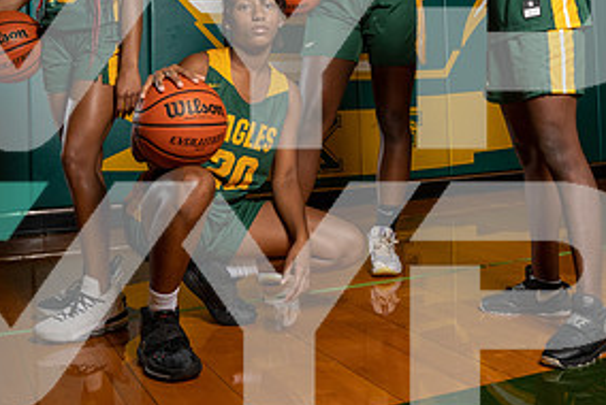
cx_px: 376
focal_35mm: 49
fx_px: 826
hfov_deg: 40.1
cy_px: 37
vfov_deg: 26.6
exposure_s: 1/250
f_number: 9
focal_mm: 24
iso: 800
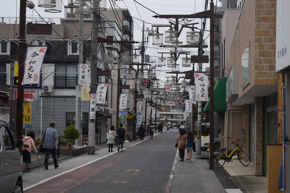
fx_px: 665
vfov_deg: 16.6
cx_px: 145
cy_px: 96
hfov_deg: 24.6
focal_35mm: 82
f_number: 5.6
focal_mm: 55
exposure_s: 1/800
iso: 800
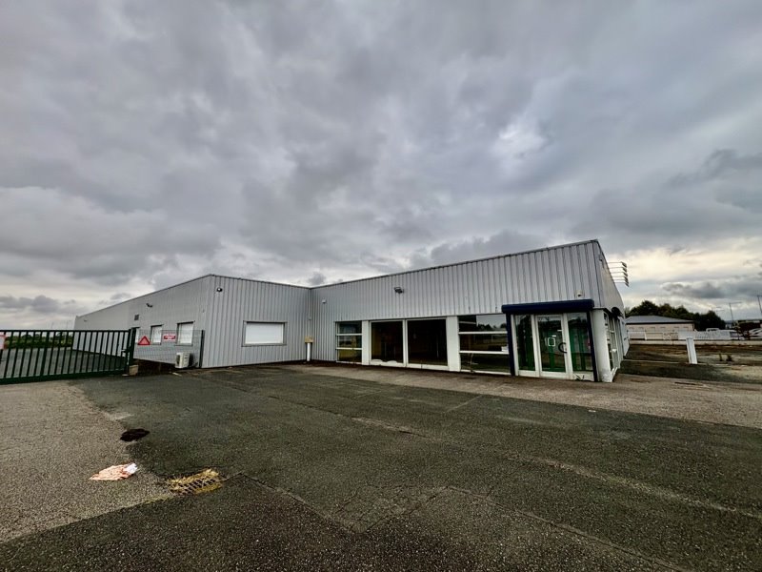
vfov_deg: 85.7
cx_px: 381
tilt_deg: +9.9
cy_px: 286
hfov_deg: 102.1
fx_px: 308
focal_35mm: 14
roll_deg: +0.3
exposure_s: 1/1709
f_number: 2.2
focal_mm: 2.22
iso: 50
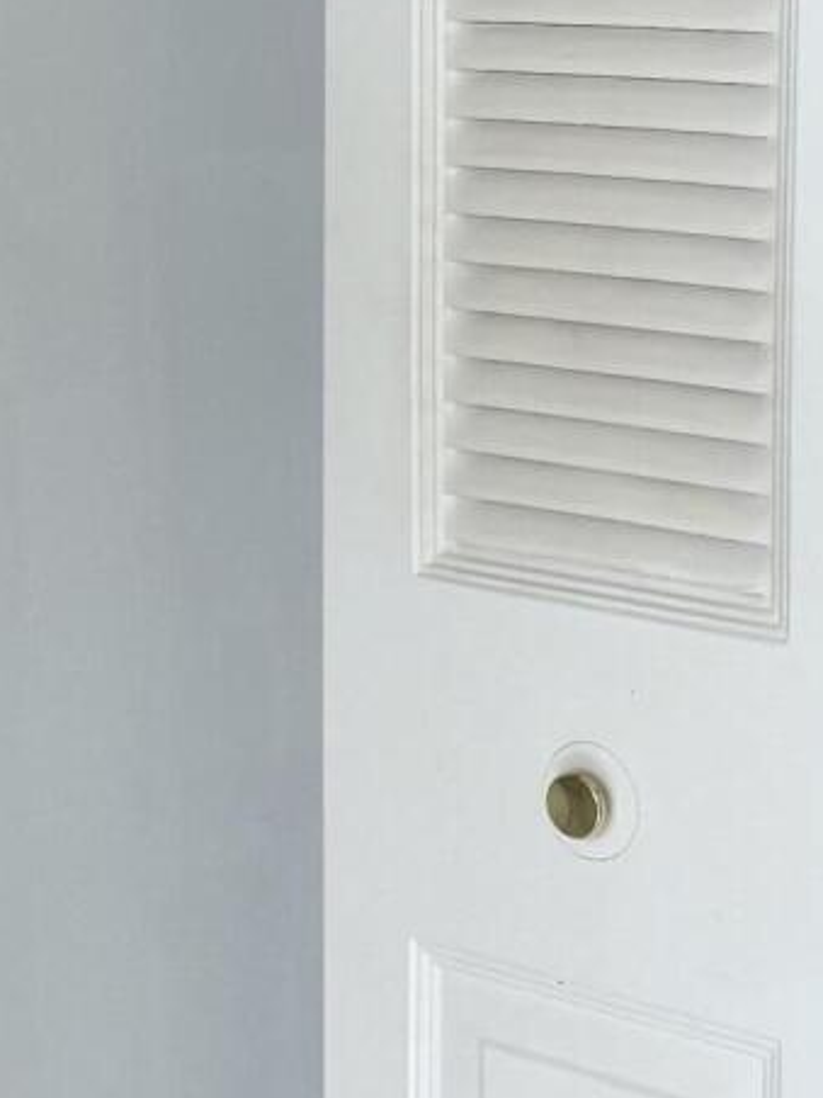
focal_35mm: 115
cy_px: 379
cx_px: 63
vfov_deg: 17.1
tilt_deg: -6.8
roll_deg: -0.2
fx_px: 3646
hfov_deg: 12.8
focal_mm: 5.96
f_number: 1.6
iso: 40
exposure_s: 1/122
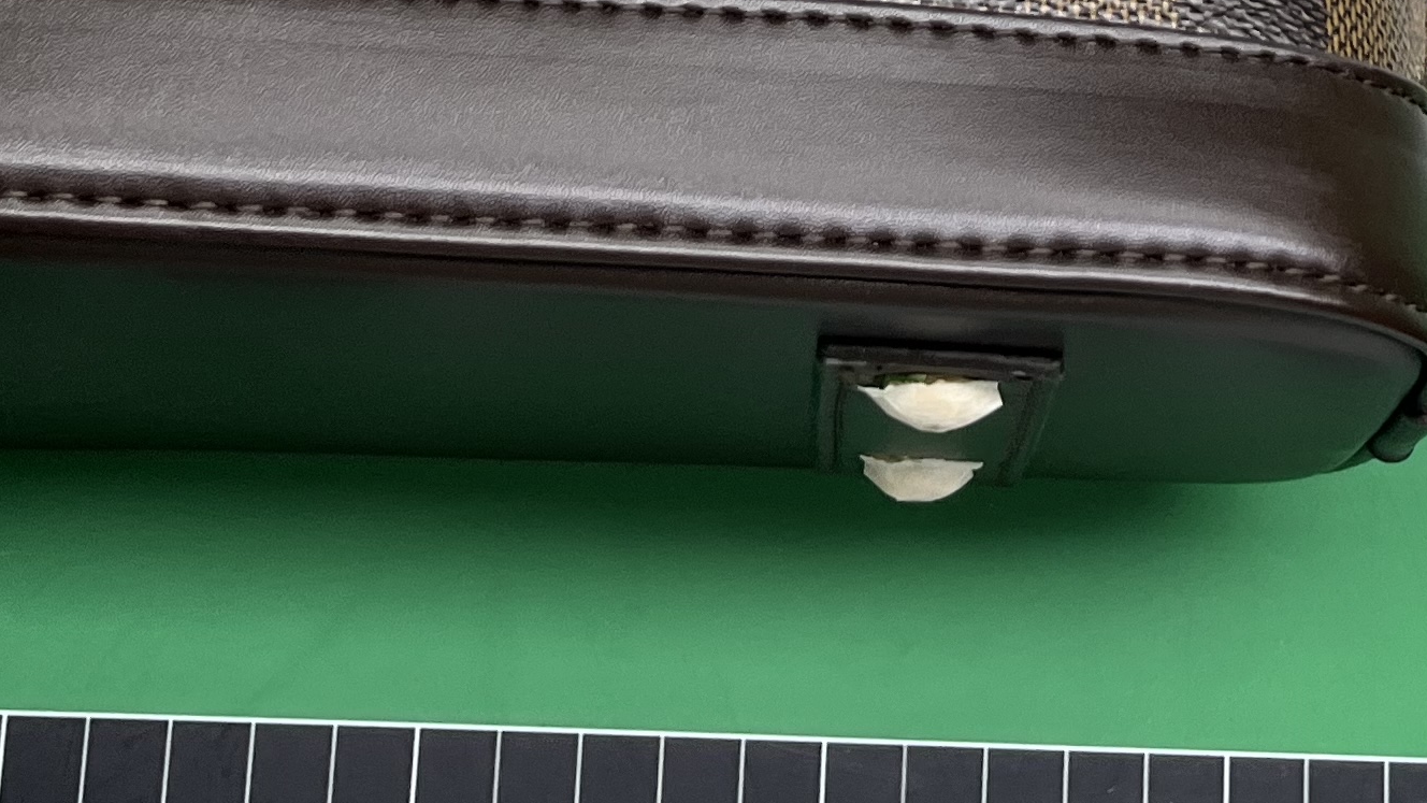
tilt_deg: -79.9
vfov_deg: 12.7
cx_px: 1010
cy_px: -677
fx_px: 3254
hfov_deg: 24.5
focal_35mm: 86
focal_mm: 5.1
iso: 64
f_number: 1.6
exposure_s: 1/122
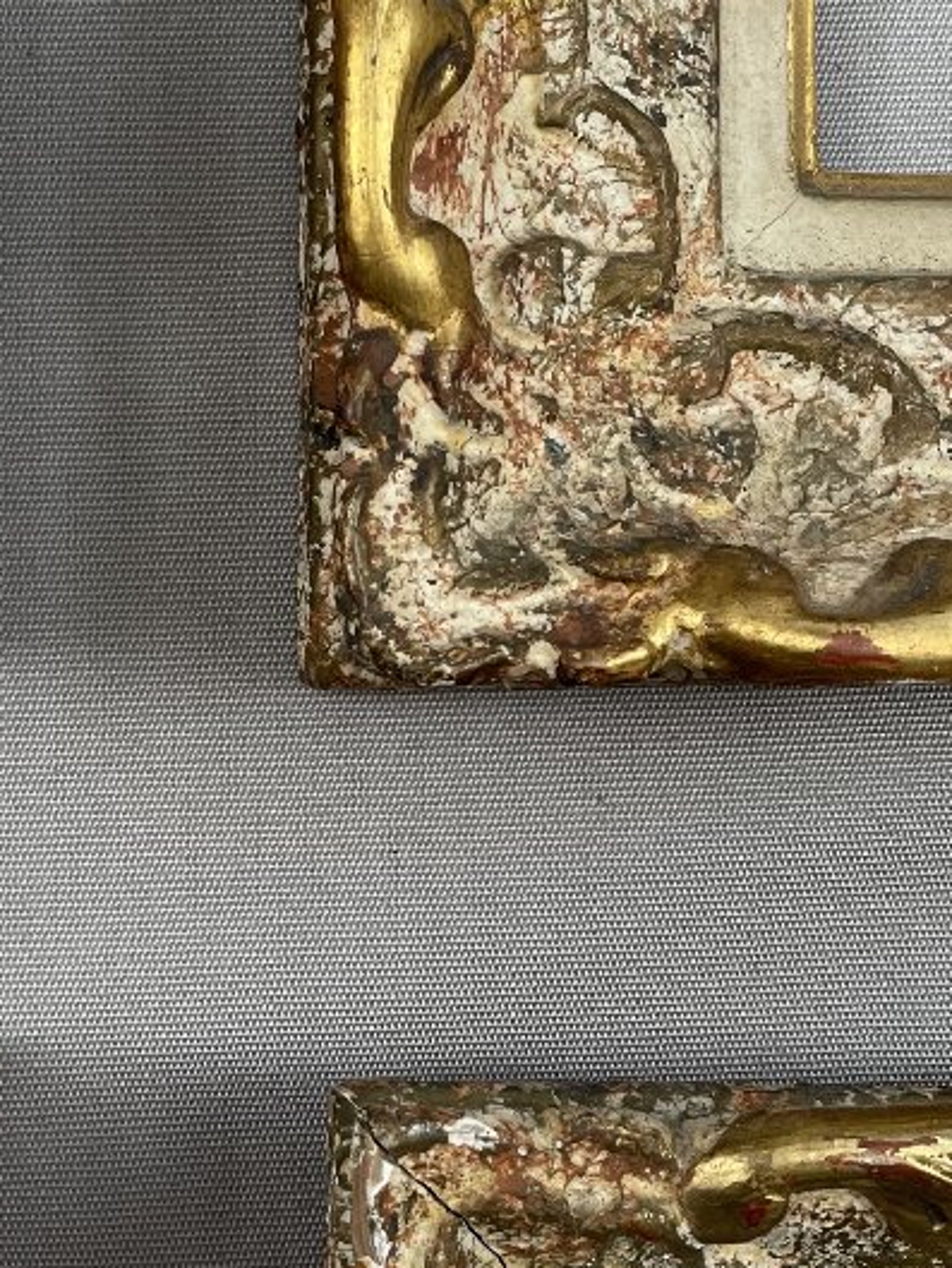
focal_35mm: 59
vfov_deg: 32.6
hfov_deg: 24.2
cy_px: 745
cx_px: 125
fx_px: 2163
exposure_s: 1/121
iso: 64
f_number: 1.6
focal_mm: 4.2
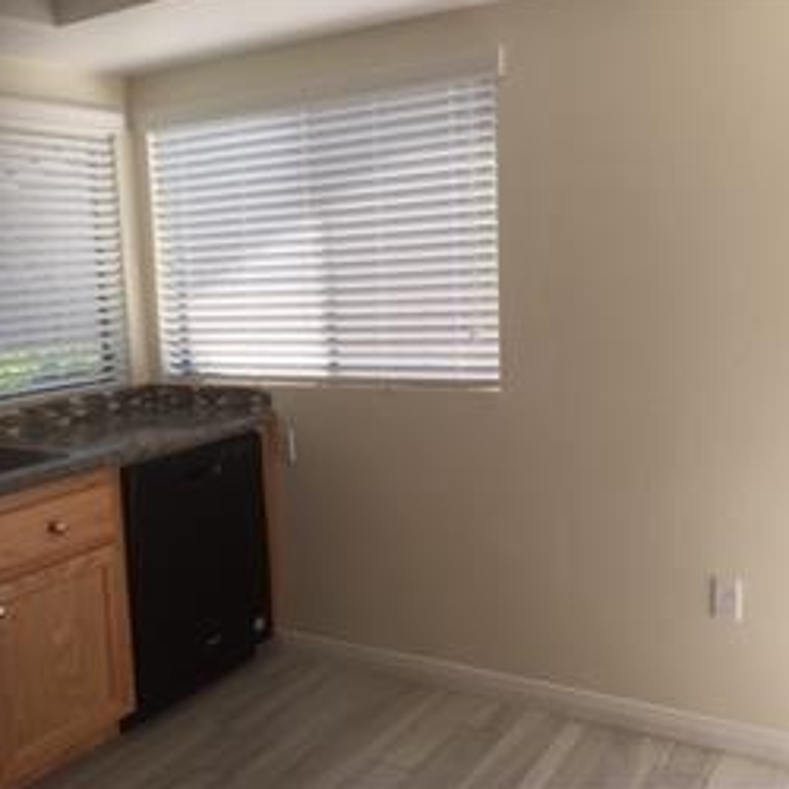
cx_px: 431
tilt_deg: -3.3
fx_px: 903
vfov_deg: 47.2
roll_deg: +2.8
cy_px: 391
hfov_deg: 47.2
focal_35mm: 35
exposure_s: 1/252
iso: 32
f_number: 2.2
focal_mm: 4.15
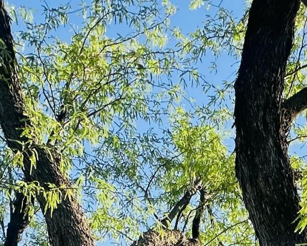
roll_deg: -2.4
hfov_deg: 28.7
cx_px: 281
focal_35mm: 63
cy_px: 422
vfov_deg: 19.3
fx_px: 573
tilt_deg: +4.2
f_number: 2.2
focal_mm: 2.22
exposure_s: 1/868
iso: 40
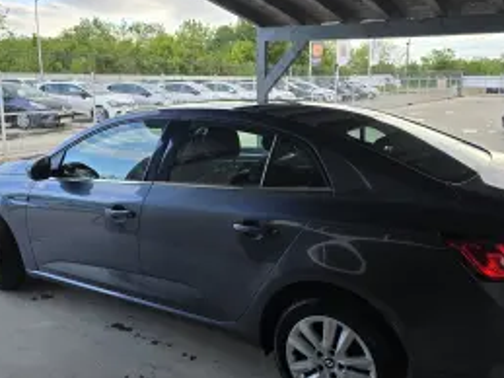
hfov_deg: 56.8
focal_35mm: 32
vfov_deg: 44.0
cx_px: 259
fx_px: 466
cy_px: 156
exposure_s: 1/180
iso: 40
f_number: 1.7
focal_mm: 6.3
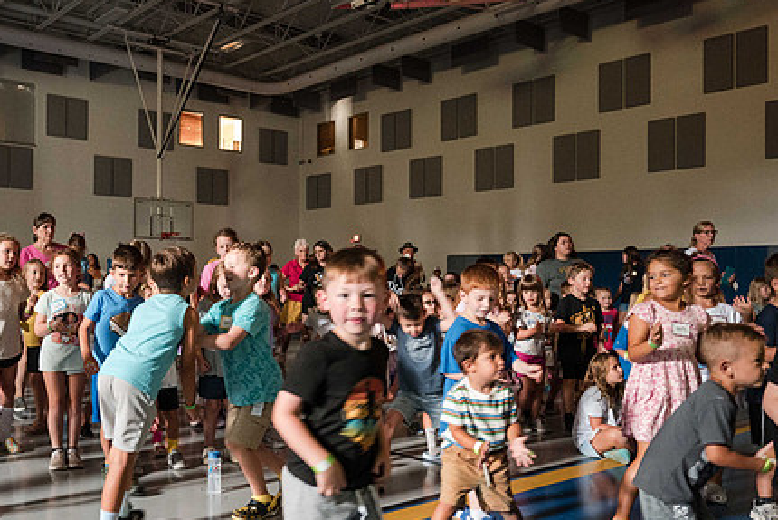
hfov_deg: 54.6
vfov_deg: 38.9
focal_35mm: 34
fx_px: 735
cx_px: 255
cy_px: 284
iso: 9000
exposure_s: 1/60
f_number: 4
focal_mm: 23.5
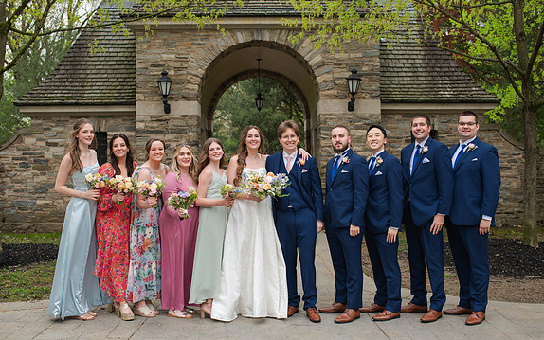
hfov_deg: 48.2
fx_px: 608
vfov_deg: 31.3
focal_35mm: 41
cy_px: 180
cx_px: 272
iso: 160
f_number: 3.2
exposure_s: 1/320
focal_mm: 35
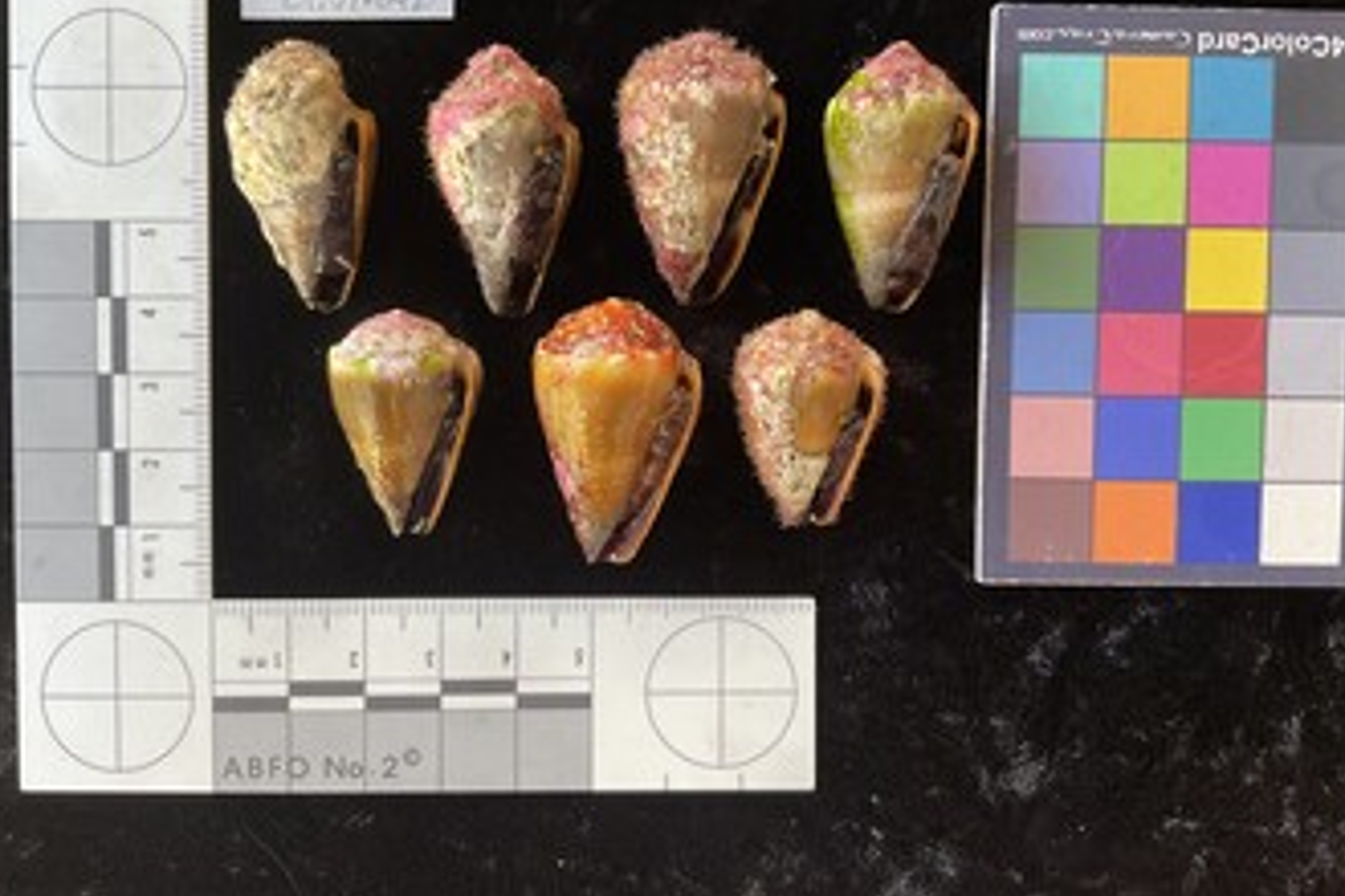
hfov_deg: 58.7
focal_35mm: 32
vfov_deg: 41.0
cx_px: 664
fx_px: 1195
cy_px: 365
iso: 100
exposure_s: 1/60
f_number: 1.8
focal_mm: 3
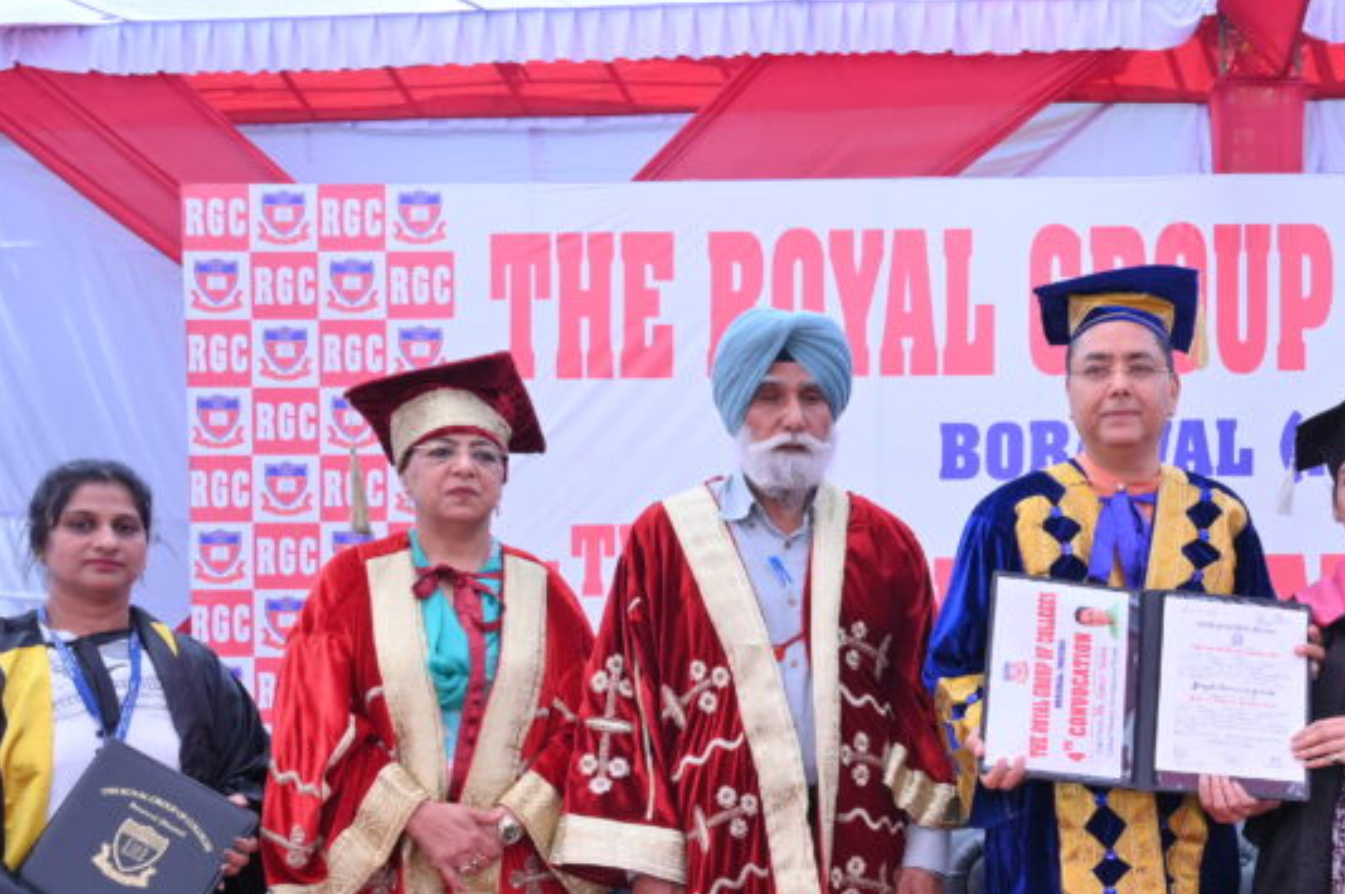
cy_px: 739
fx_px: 1717
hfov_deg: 41.0
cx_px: 1073
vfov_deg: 28.4
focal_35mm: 46
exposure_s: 1/200
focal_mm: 24
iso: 250
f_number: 8
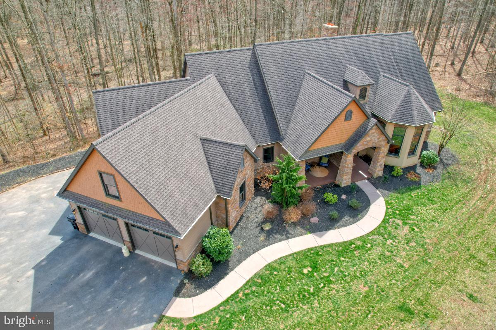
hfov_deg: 78.6
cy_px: 165
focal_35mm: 22
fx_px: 303
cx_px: 248
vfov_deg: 57.2
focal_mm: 8.38
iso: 120
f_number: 2.8
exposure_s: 1/200
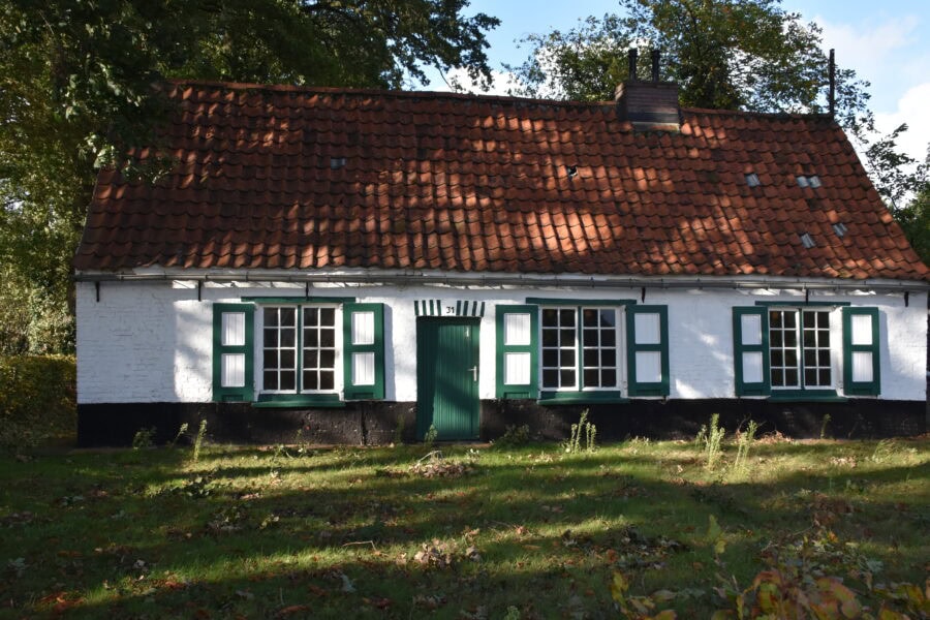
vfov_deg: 36.9
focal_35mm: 36
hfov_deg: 53.1
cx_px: 465
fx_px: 930
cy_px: 310
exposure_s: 1/500
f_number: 8
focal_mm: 24
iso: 720
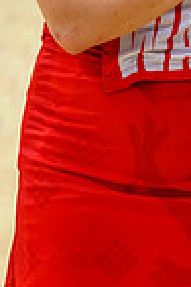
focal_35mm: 235
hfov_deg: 5.7
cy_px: -95
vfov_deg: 8.6
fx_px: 1870
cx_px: 386
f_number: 4
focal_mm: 57
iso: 5000
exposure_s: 1/640
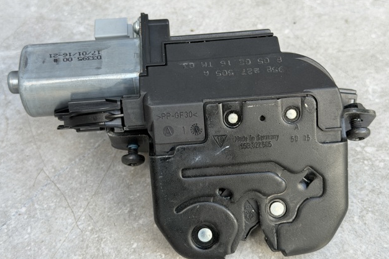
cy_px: 136
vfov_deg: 26.5
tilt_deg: -51.3
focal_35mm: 51
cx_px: 195
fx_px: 551
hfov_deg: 38.9
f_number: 1.78
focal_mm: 6.76
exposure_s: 1/121
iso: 50
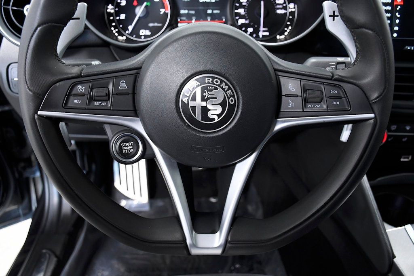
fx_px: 380
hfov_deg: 57.2
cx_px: 207
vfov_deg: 40.0
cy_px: 138
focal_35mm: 33
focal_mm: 22
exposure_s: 1/80
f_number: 4.5
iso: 2500
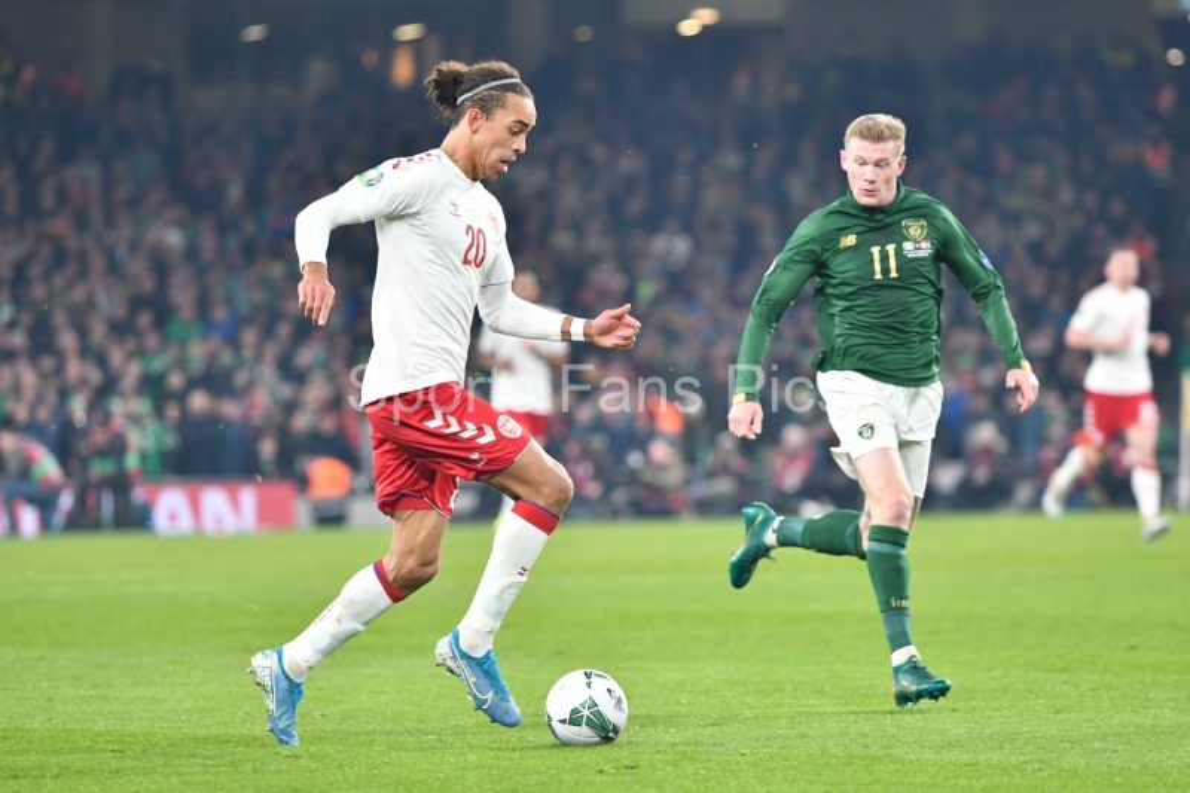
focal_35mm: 360
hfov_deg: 5.7
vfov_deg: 3.8
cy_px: 396
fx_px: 11897
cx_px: 595
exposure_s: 1/800
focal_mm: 180
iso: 1100
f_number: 2.8
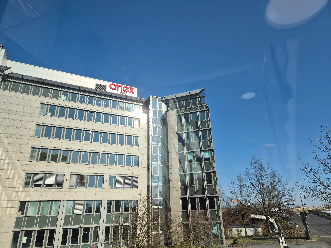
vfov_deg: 58.9
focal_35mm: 23
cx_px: 166
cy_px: 124
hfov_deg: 73.9
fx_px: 220
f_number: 1.8
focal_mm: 5.4
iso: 25
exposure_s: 1/1864
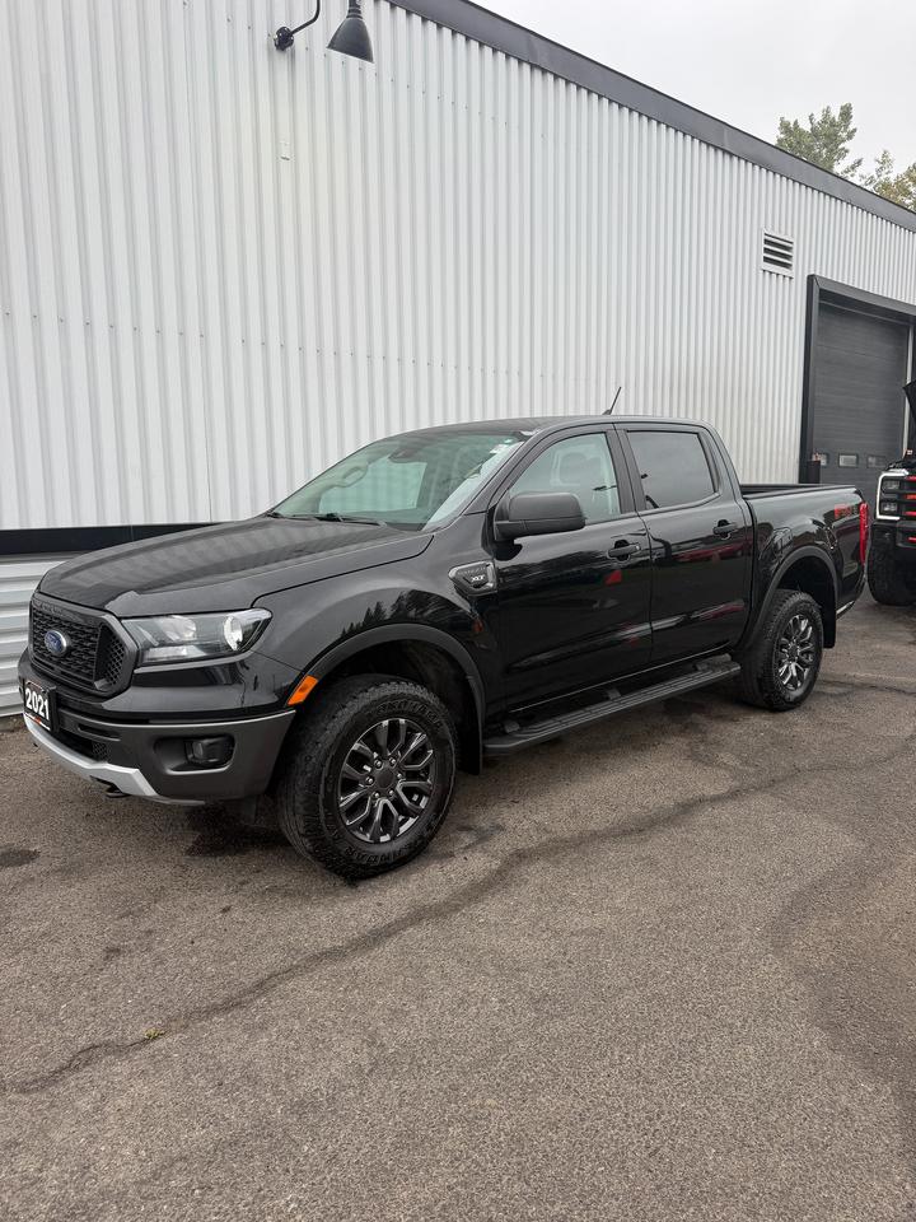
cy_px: 611
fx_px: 847
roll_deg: +2.2
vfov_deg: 71.6
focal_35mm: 24
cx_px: 458
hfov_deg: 56.8
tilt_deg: -4.7
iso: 80
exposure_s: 1/310
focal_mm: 6.76
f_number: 1.78
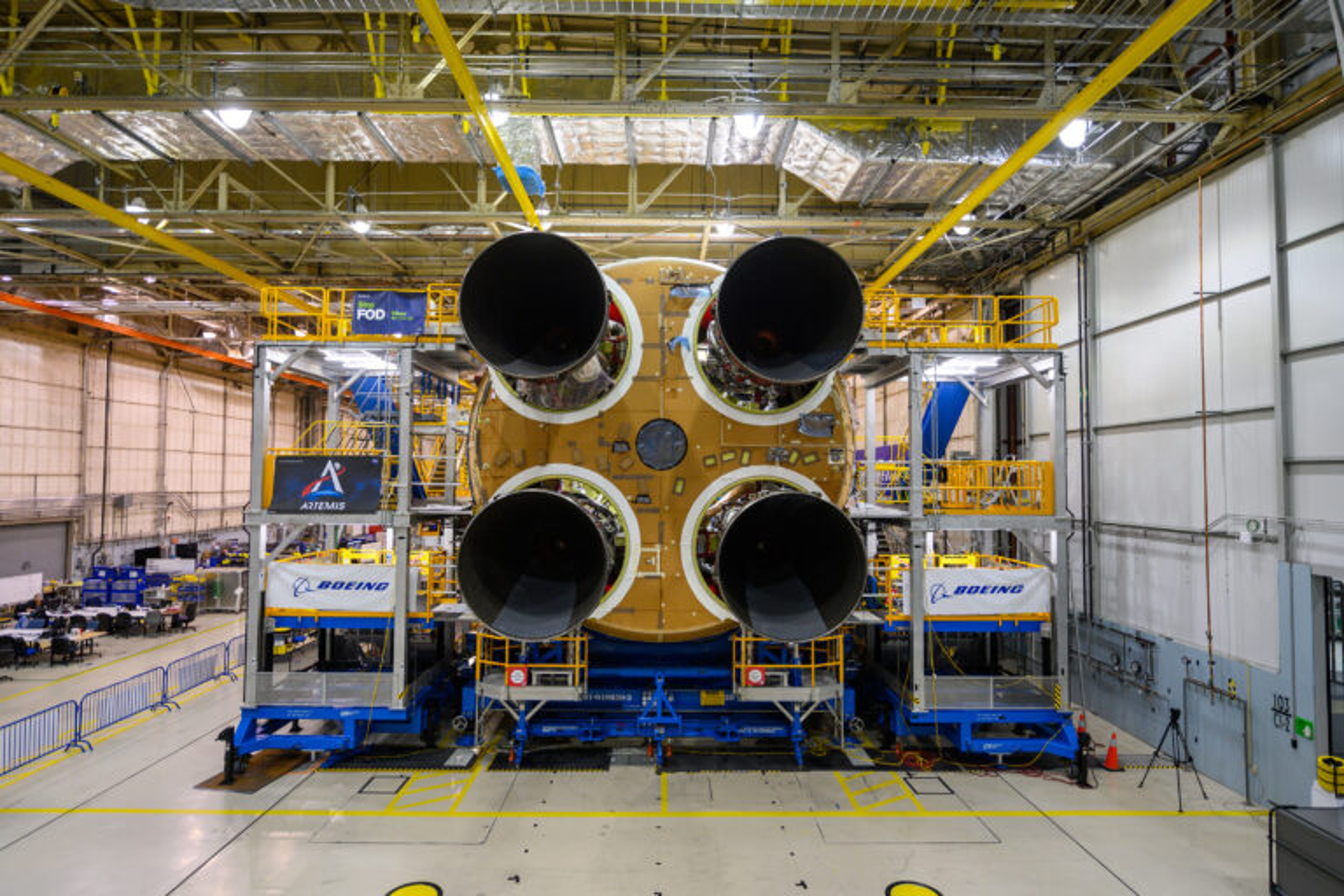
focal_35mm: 19
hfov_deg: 86.9
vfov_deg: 64.6
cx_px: 672
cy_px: 448
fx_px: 709
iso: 640
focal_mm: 19
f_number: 2.8
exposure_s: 1/100
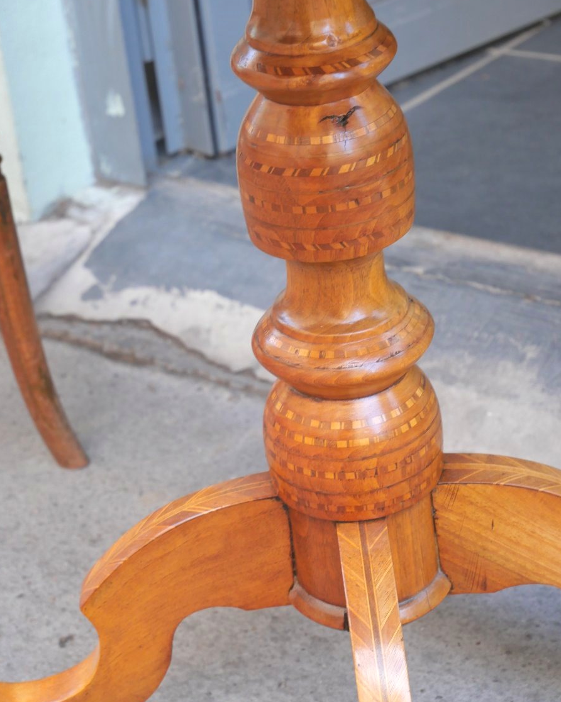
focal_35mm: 84
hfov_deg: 18.3
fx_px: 1744
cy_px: 348
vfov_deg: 22.8
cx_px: 280
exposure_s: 1/100
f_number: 5.5
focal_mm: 40
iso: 640
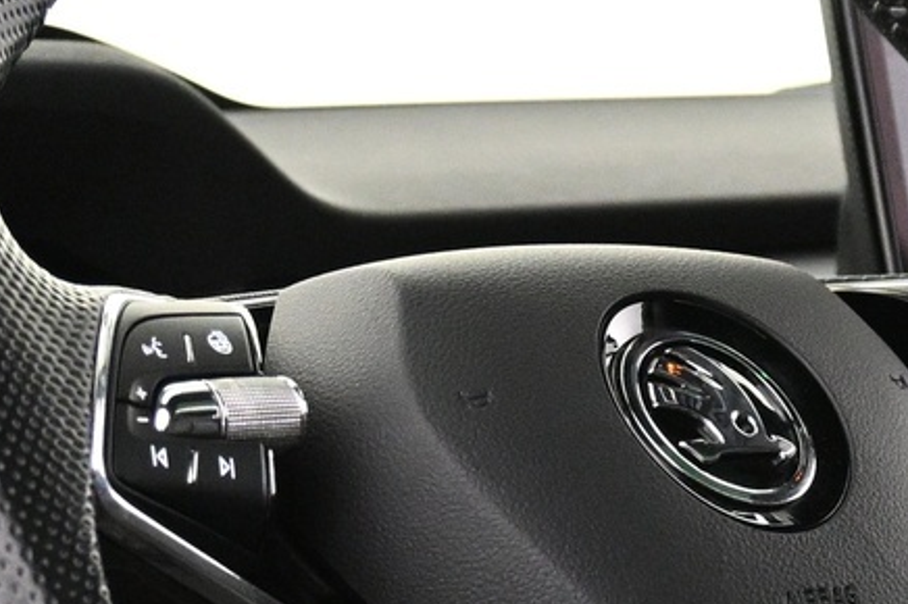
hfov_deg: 13.9
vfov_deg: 9.3
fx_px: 3725
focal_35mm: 148
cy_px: 458
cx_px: 569
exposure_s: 1/40
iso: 4000
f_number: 4.5
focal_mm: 26.5
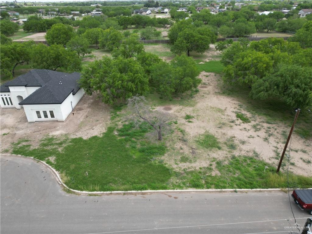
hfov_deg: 71.6
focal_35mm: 24
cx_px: 156
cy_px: 117
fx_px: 216
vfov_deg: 56.8
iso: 100
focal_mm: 6.72
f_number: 1.7
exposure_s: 1/1250
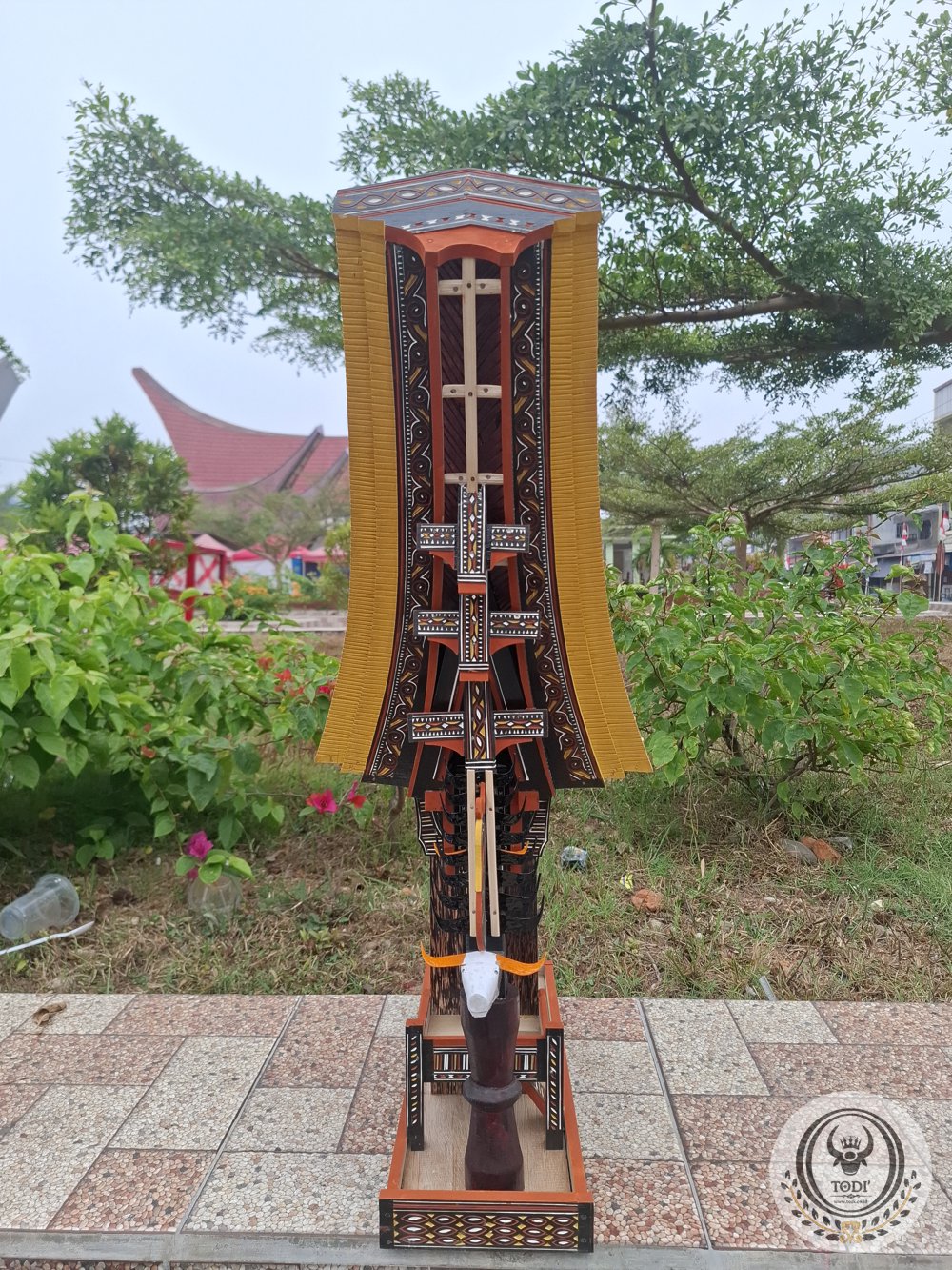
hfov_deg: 58.9
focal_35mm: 23
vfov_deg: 73.9
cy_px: 635
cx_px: 476
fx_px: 843
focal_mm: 5.54
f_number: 1.8
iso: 50
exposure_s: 1/237
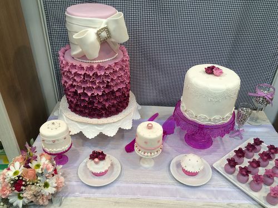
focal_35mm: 30
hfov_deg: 60.0
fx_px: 241
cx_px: 139
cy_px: 104
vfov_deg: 46.7
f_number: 2.2
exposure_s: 1/33
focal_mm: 4.12
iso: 40
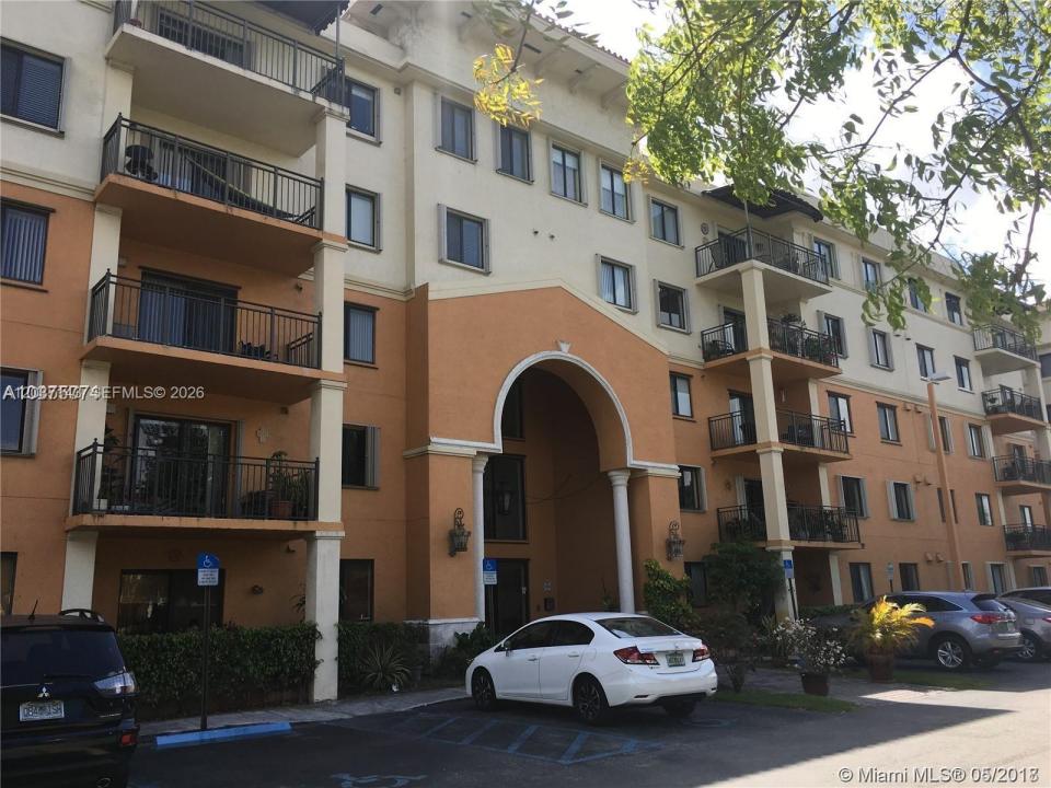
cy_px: 394
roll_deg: +1.4
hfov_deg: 61.7
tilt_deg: +13.0
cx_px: 526
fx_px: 880
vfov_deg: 48.2
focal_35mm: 29
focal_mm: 4.15
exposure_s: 1/905
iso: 25
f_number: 2.2
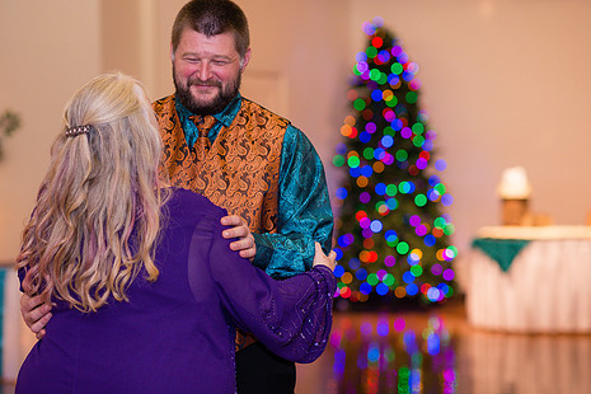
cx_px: 238
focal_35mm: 106
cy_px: 170
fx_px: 1740
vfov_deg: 12.9
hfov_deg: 19.3
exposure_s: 1/125
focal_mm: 85
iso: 640
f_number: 2.2
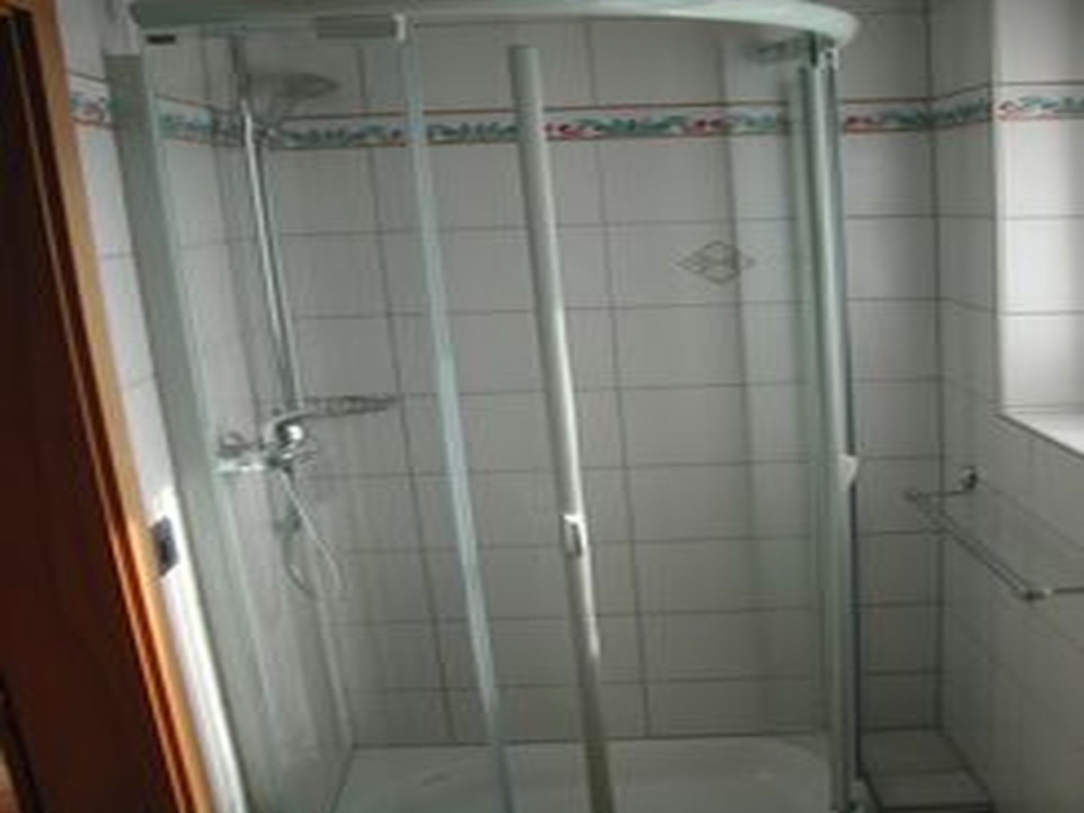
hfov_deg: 49.0
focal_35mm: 38
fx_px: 1190
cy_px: 406
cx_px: 542
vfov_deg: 37.7
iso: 100
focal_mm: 8
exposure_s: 1/87.2
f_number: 2.8
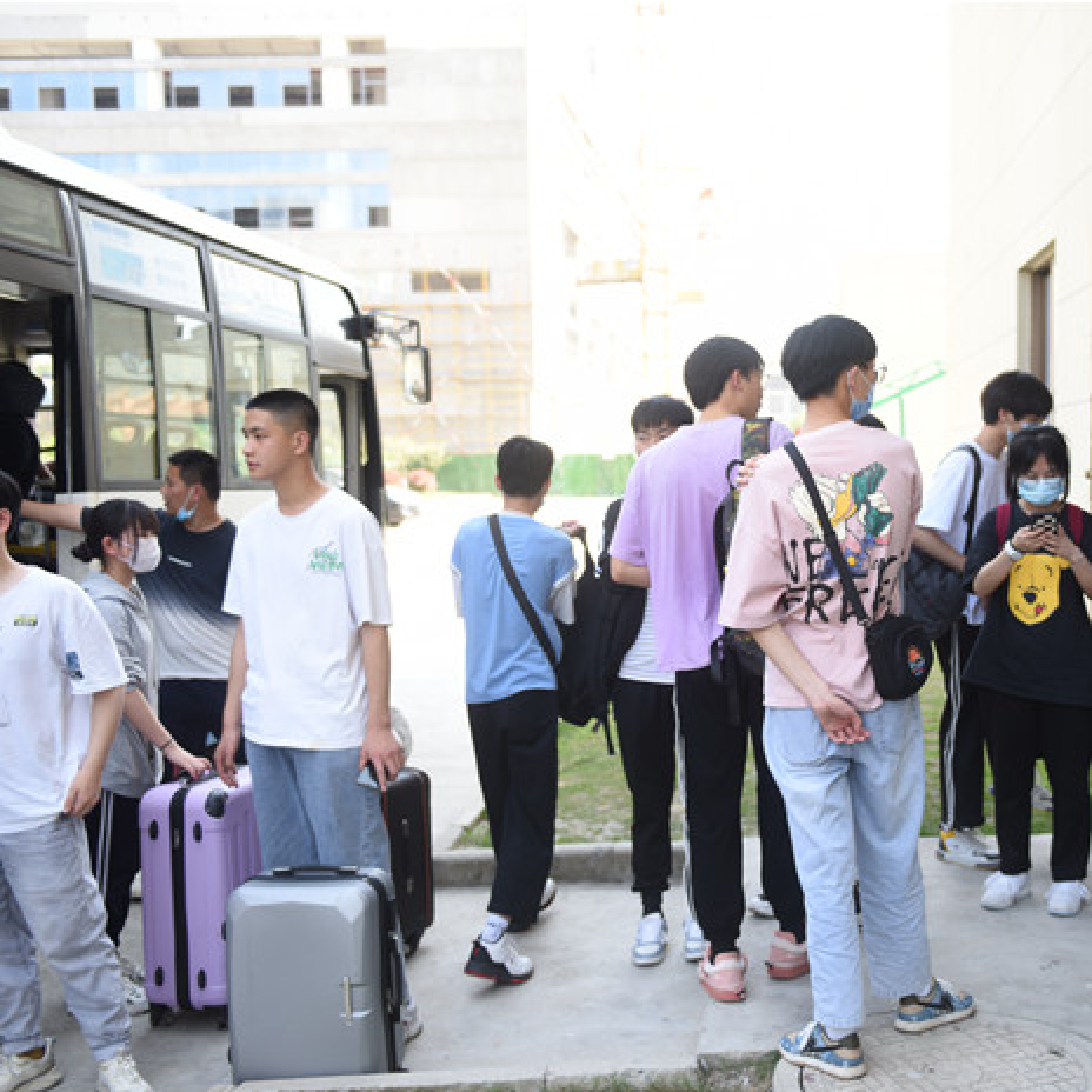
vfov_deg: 40.9
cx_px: 748
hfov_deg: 40.3
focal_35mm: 41
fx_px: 1463
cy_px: 547
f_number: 2.8
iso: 100
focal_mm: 32
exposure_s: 1/200
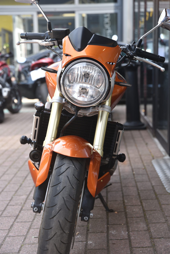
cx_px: 85
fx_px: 495
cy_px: 127
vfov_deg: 28.8
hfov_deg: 19.5
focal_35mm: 70
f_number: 4
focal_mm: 70
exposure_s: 1/60
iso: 100
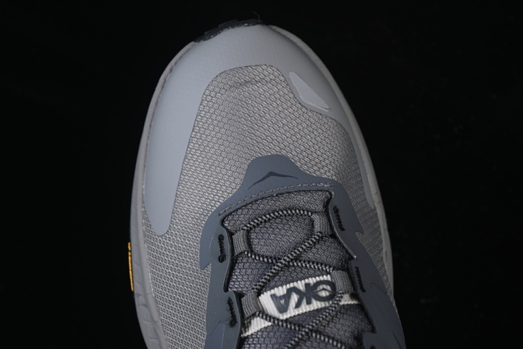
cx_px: 262
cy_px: 174
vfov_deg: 18.2
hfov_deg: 27.0
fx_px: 1089
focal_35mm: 75
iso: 160
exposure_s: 1/60
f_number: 7.1
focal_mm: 50
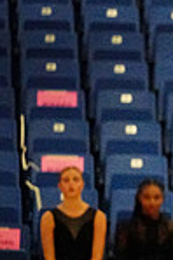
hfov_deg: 2.3
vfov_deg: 3.5
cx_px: 493
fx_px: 4226
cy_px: 202
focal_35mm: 585
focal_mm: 150
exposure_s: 1/1600
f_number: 2.8
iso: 25600
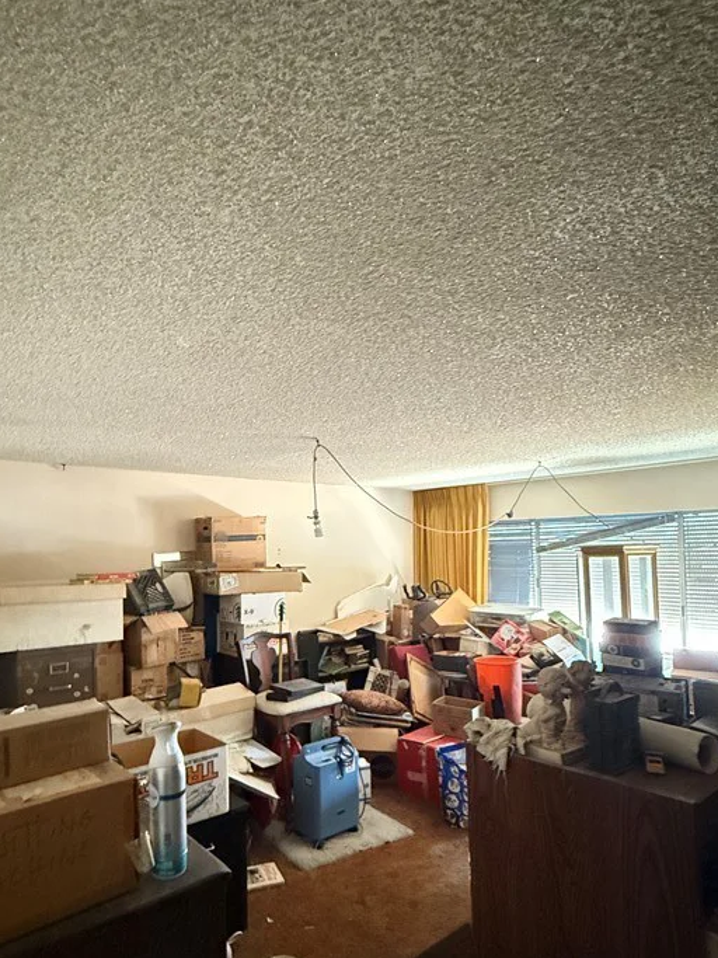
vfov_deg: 78.6
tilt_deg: +2.5
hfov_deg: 62.7
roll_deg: -0.2
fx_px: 581
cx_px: 275
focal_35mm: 21
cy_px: 539
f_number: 2.2
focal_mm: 2.22
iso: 1600
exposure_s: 1/40
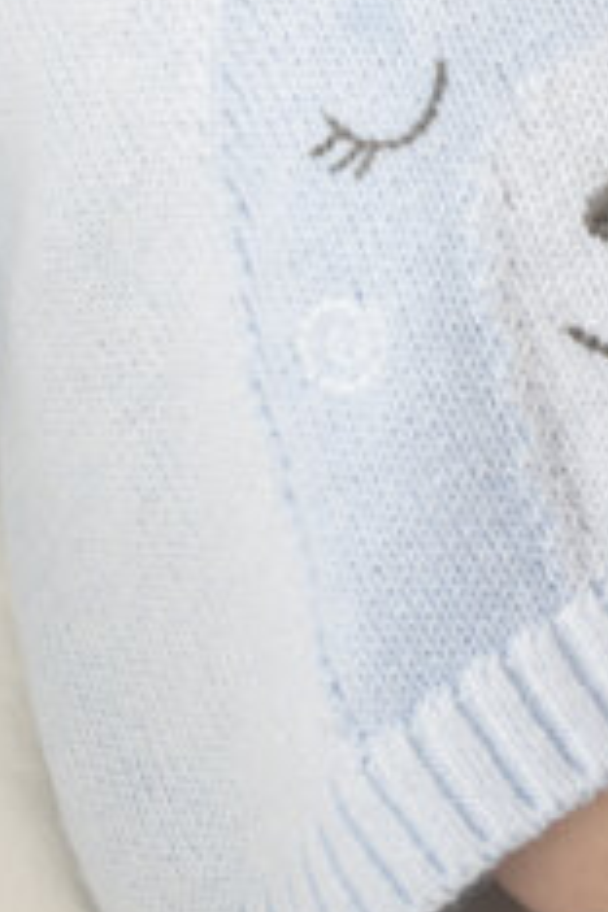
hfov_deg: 7.4
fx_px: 4661
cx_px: 752
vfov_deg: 10.7
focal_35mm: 184
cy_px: -561
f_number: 6.3
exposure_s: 1/200
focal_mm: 42
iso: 100
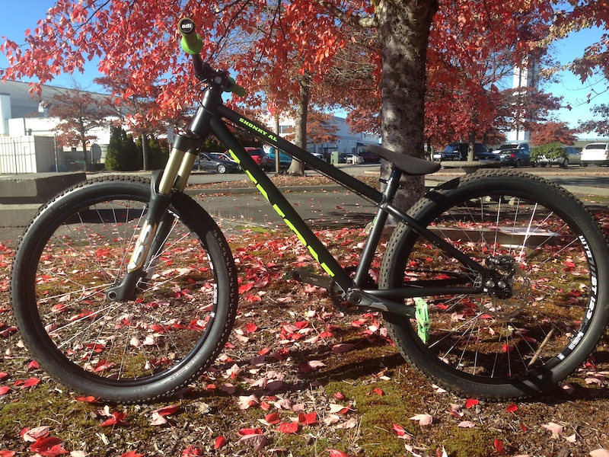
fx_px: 581
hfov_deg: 55.4
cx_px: 304
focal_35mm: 33
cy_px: 228
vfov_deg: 42.9
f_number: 2.4
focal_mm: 4.12
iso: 50
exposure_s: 1/713
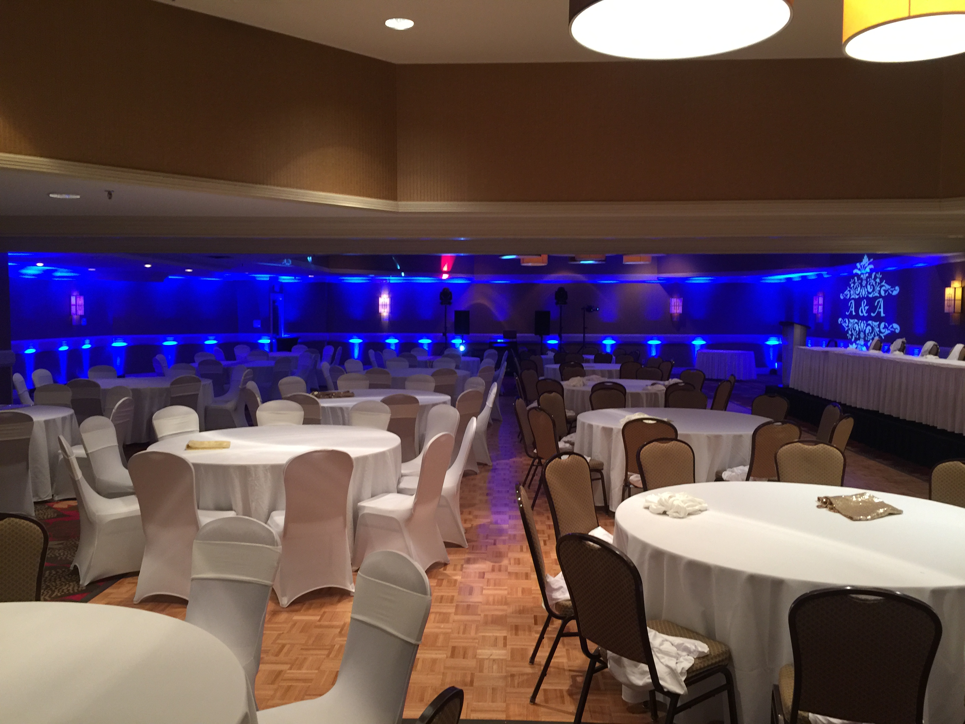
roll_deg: -0.1
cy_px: 362
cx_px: 482
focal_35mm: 29
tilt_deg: -2.8
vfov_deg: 48.2
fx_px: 808
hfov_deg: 61.7
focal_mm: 4.15
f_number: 2.2
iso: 80
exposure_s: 1/15
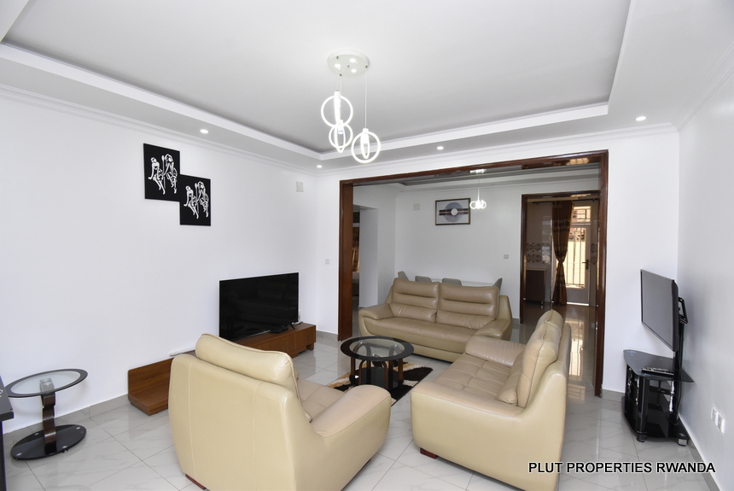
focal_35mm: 15
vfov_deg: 77.4
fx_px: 306
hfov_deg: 100.3
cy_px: 246
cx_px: 367
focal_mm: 10
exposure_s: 1/100
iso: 1250
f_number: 8
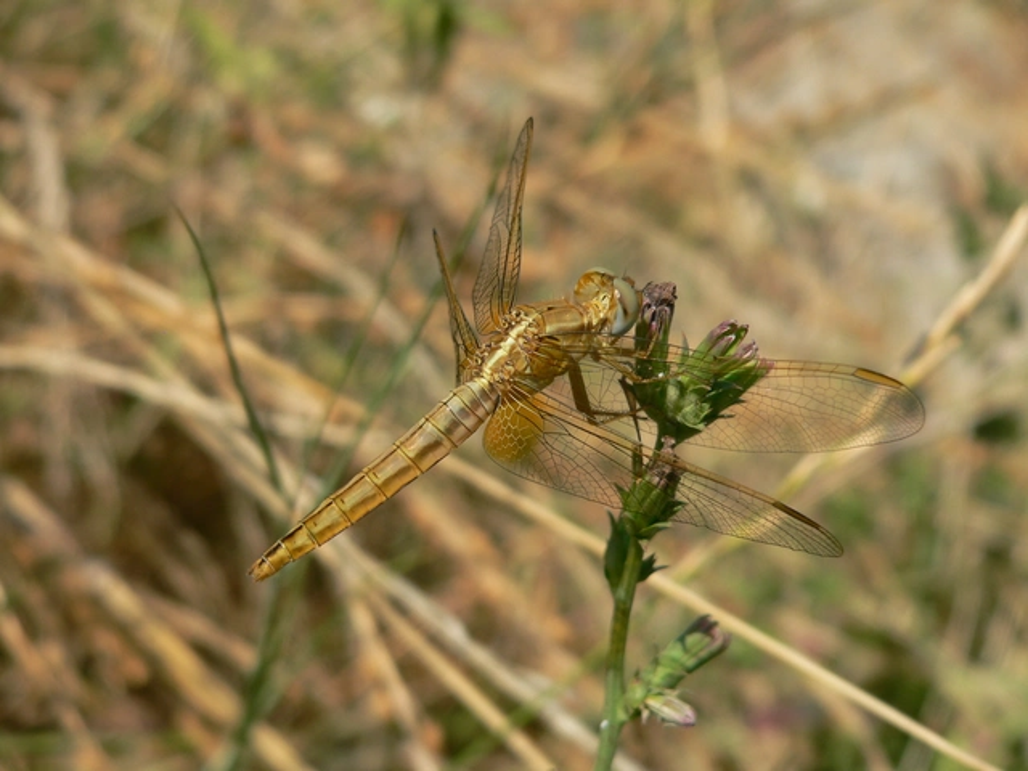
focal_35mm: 82
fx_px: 2435
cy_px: 386
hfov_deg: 23.8
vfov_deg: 18.0
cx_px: 514
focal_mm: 13.6
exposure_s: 1/640
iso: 80
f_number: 4
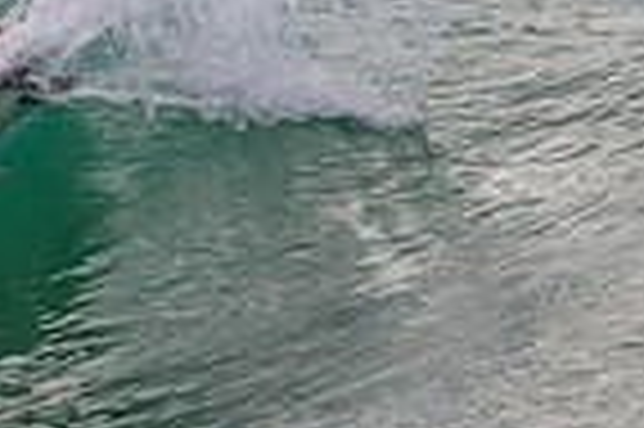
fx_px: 58108
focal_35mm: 3252
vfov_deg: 0.4
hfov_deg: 0.6
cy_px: -7
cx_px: -500
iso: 1100
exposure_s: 1/2000
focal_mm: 800
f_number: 11
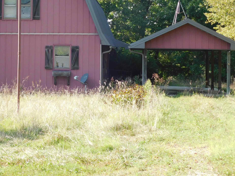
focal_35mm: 82
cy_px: 44
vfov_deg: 17.9
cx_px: 75
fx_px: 557
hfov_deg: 23.7
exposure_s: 1/200
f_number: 3.8
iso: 125
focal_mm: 9
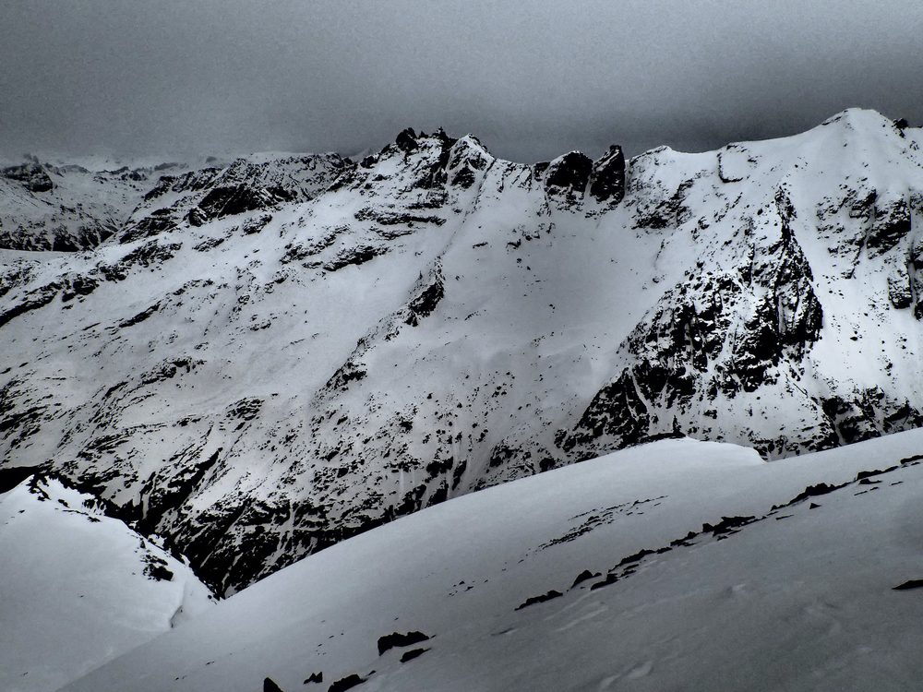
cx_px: 462
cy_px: 346
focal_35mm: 35
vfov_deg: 40.7
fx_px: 933
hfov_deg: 52.6
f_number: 10
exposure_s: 1/800
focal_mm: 6.42
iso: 100
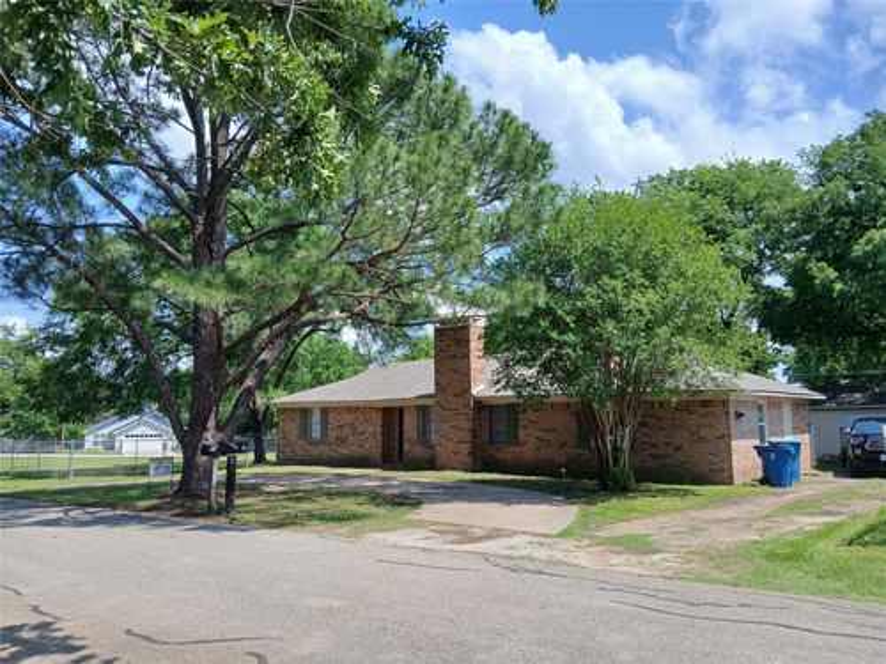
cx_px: 443
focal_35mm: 26
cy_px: 332
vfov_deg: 53.1
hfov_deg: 67.3
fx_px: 665
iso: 20
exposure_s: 1/463
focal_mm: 3.98
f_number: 1.8
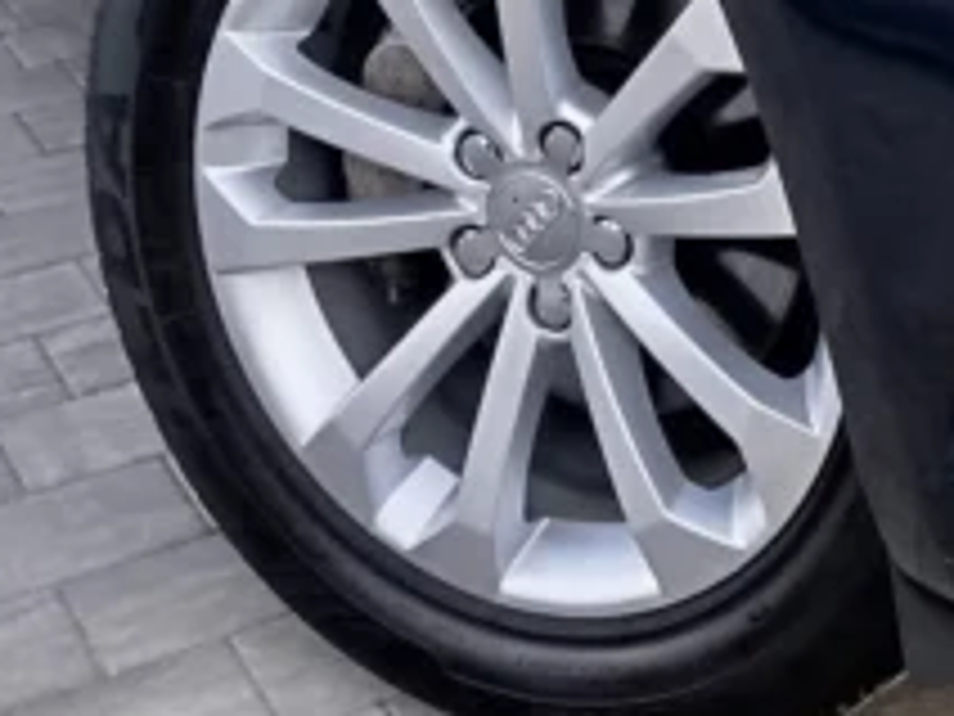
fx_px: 2398
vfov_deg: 15.4
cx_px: 1161
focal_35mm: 87
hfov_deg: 20.9
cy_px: -414
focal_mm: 5.31
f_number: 1.7
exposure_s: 1/50
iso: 50
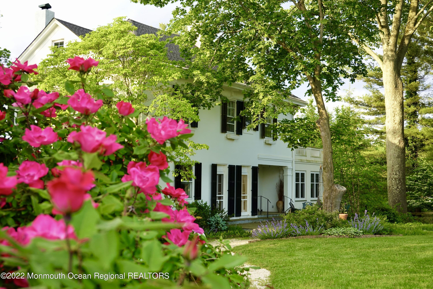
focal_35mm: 53
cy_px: 144
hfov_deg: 37.5
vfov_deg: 25.5
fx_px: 637
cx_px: 216
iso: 100
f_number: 4
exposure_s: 1/80
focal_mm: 19.43
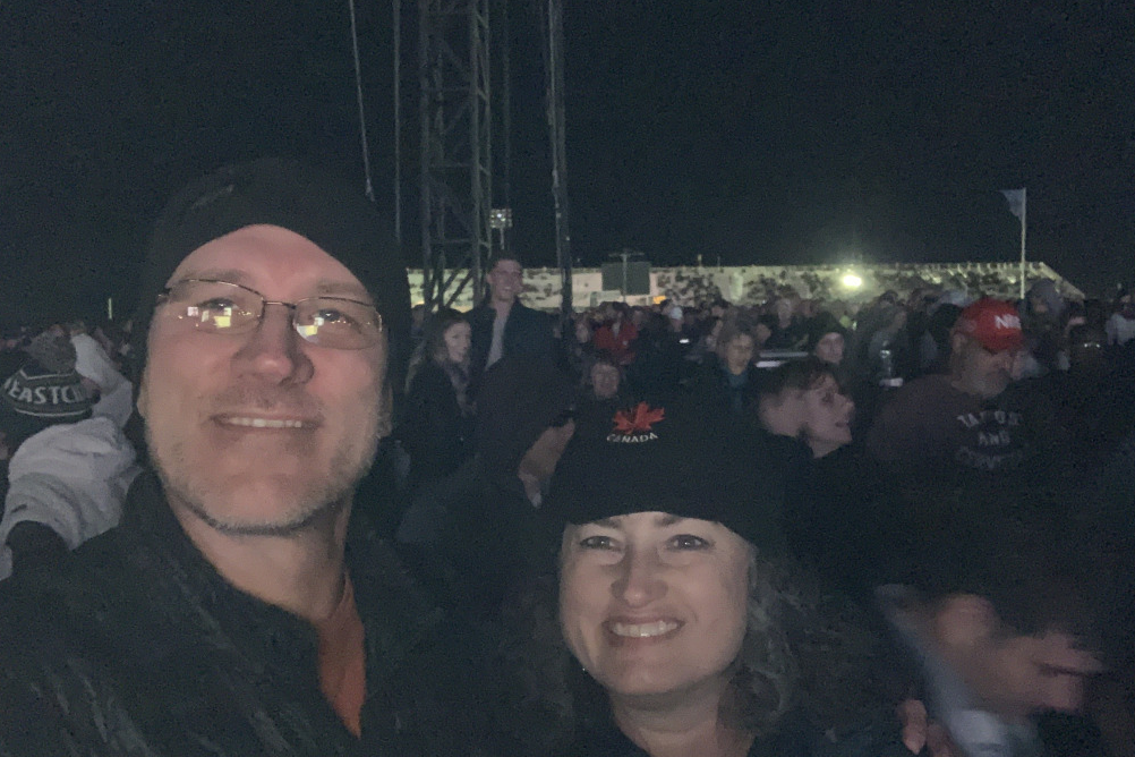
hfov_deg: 55.8
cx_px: 563
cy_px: 422
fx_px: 1072
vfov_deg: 38.8
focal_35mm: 34
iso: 800
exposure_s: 1/16
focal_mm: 2.87
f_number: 2.2
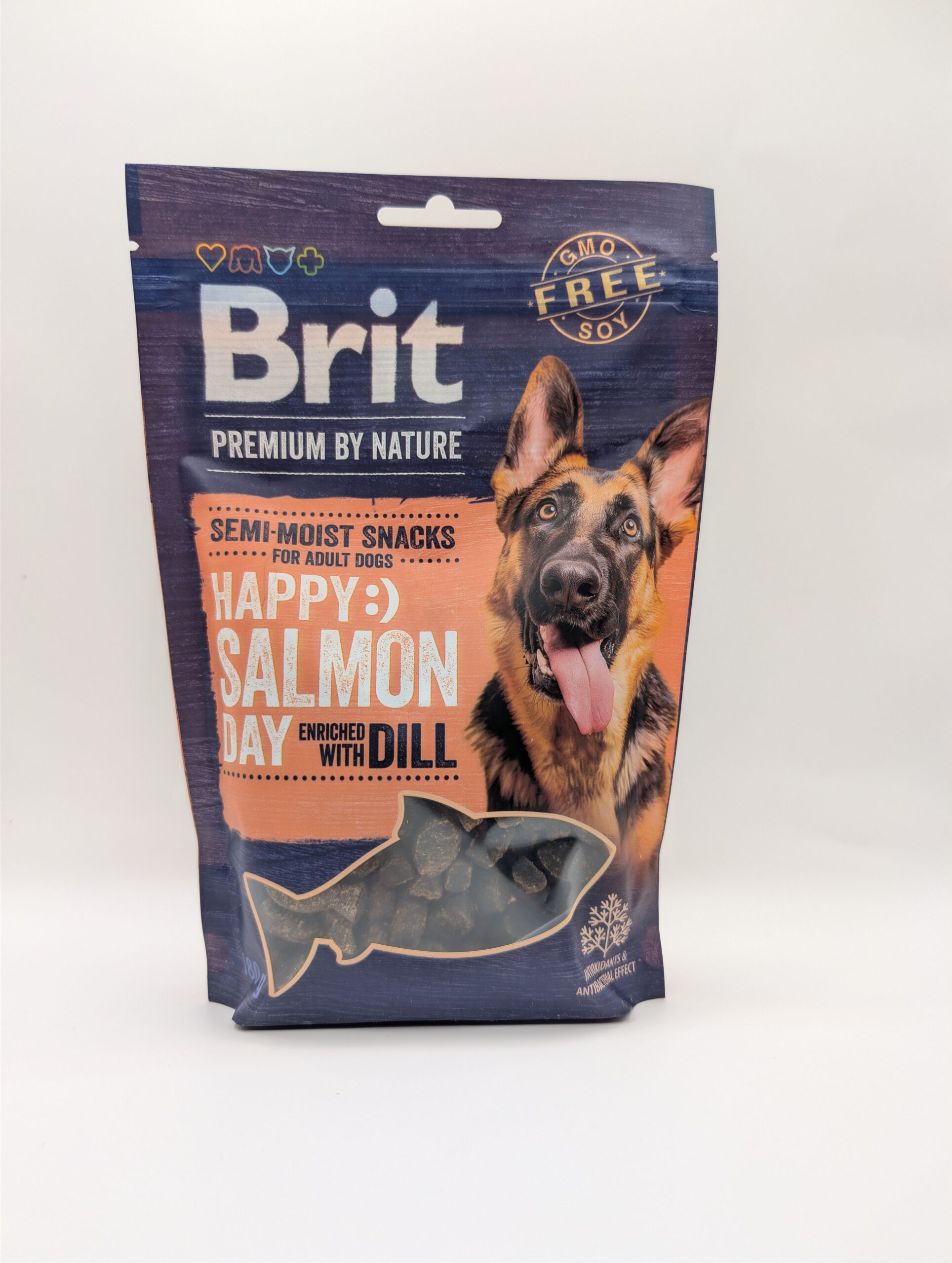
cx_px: 476
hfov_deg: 56.9
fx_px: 878
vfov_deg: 71.5
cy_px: 632
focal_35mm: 24
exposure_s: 1/51
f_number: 1.68
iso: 18
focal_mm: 6.9
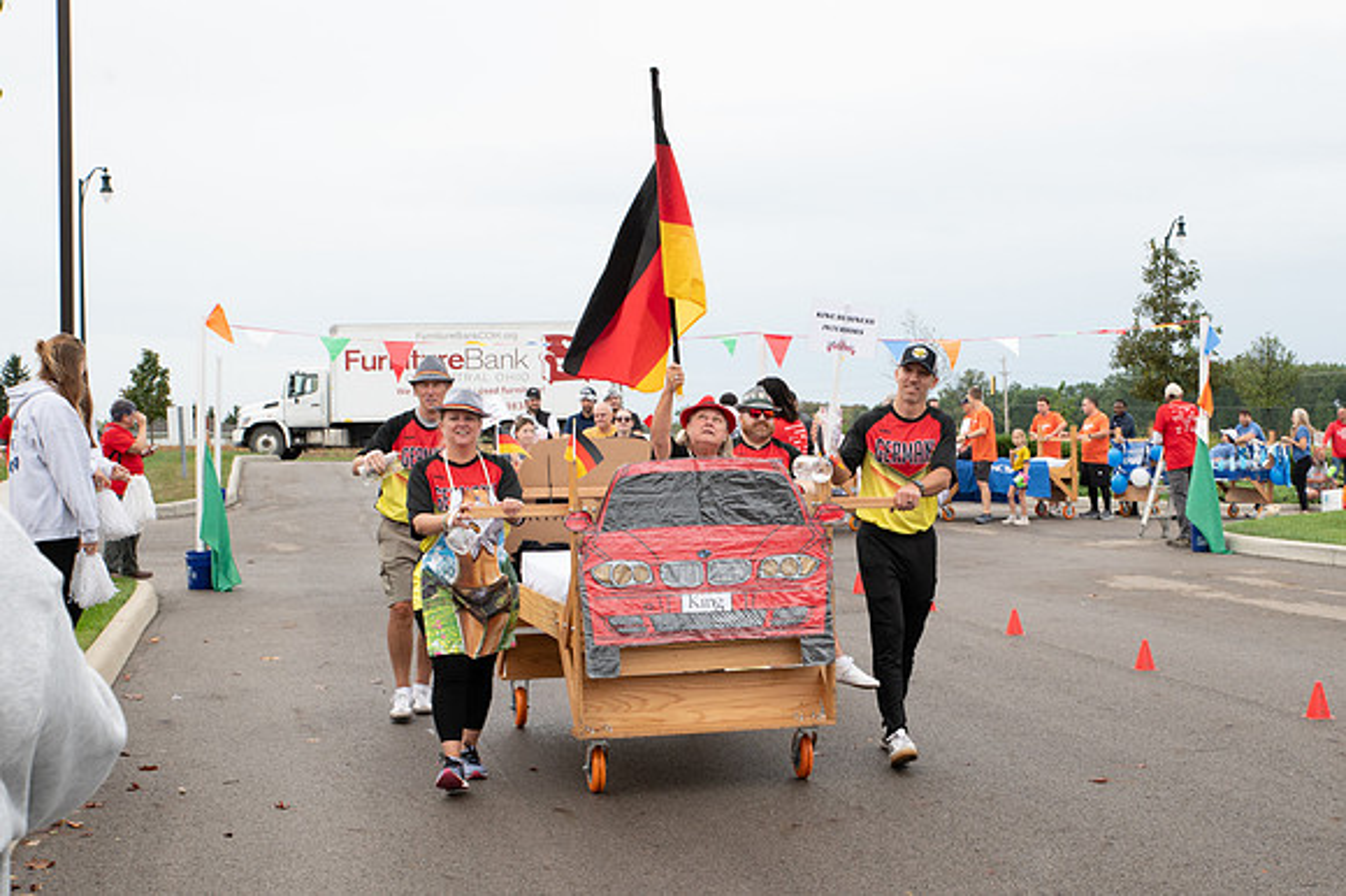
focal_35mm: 55
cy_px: 477
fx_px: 2051
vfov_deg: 24.6
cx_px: 847
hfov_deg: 36.1
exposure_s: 1/200
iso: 640
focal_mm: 40
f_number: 10
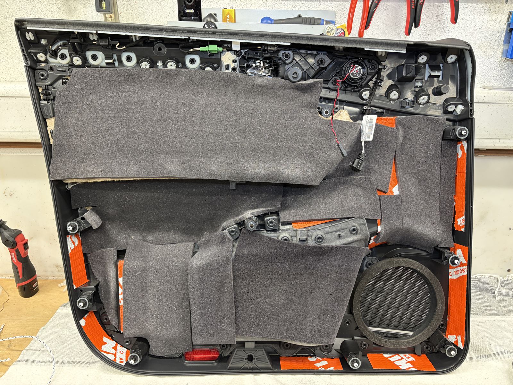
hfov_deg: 67.3
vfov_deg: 53.1
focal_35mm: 26
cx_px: 256
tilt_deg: -21.4
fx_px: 385
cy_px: 192
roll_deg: -0.3
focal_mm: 5.96
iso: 200
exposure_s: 1/50
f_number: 1.6
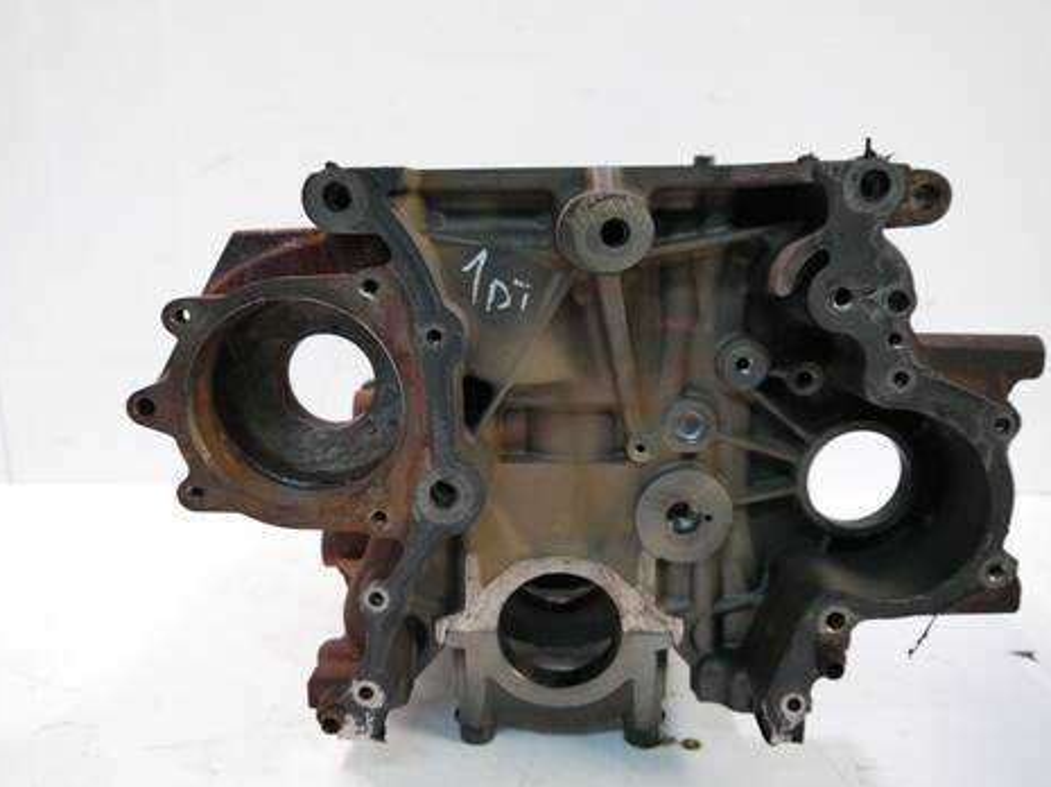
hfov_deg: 58.4
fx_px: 940
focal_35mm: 31
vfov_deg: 45.4
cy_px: 387
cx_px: 515
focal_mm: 15
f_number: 3.5
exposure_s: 1/60
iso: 1000
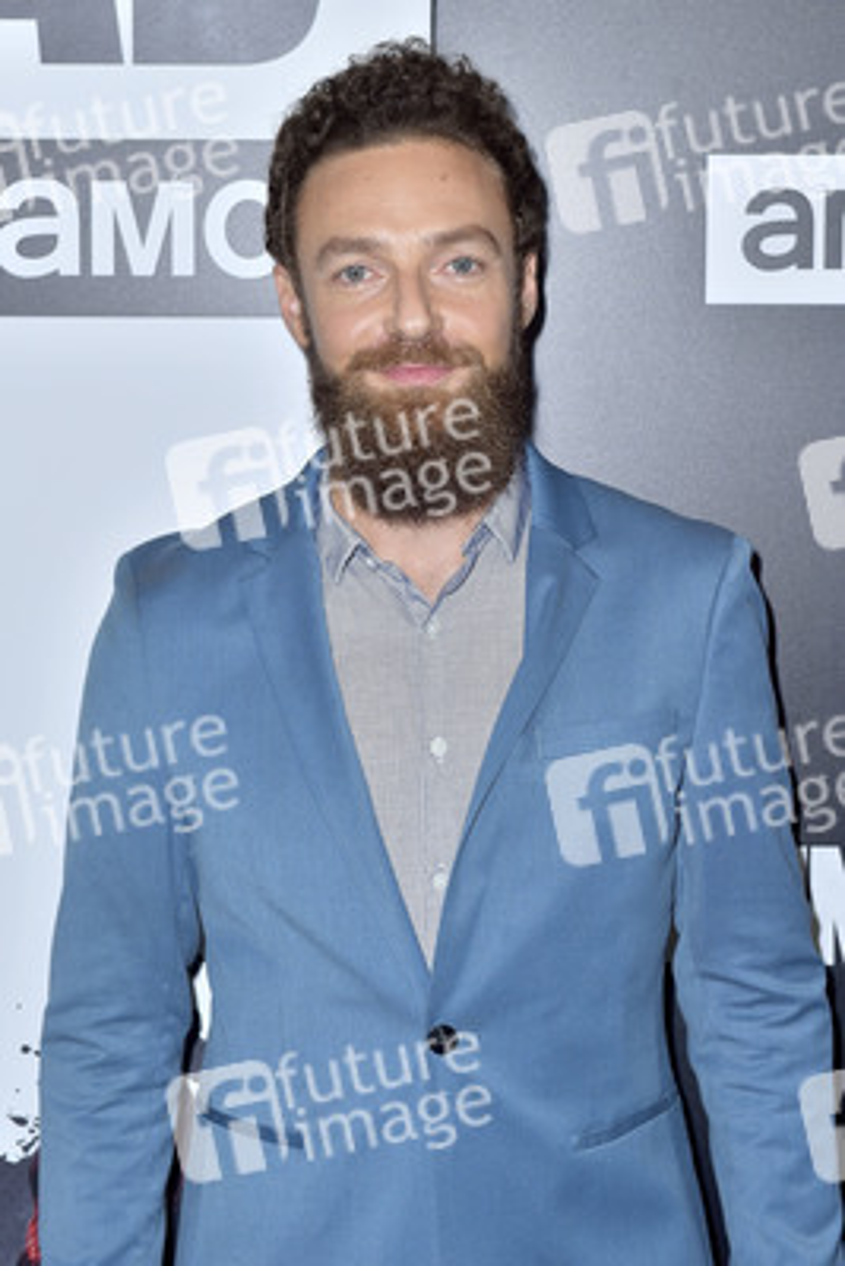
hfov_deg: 20.6
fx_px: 2322
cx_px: 422
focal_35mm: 66
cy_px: 633
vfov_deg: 30.5
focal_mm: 66
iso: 500
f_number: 5.6
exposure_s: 1/250
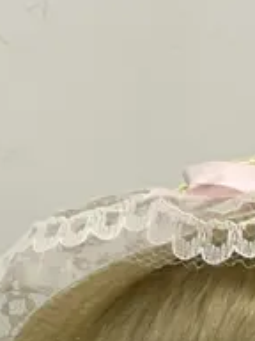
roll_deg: -0.5
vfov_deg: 11.3
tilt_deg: -27.3
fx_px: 1365
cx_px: -104
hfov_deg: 10.4
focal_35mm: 139
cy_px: 877
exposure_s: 1/50
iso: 64
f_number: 1.8
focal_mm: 4.25
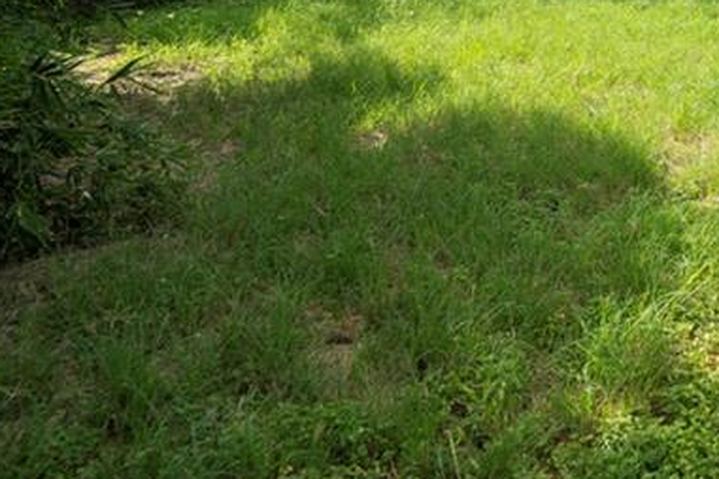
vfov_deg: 26.3
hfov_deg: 36.0
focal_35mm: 43
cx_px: 851
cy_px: -151
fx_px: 859
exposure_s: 1/320
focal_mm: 16
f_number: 8
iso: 160
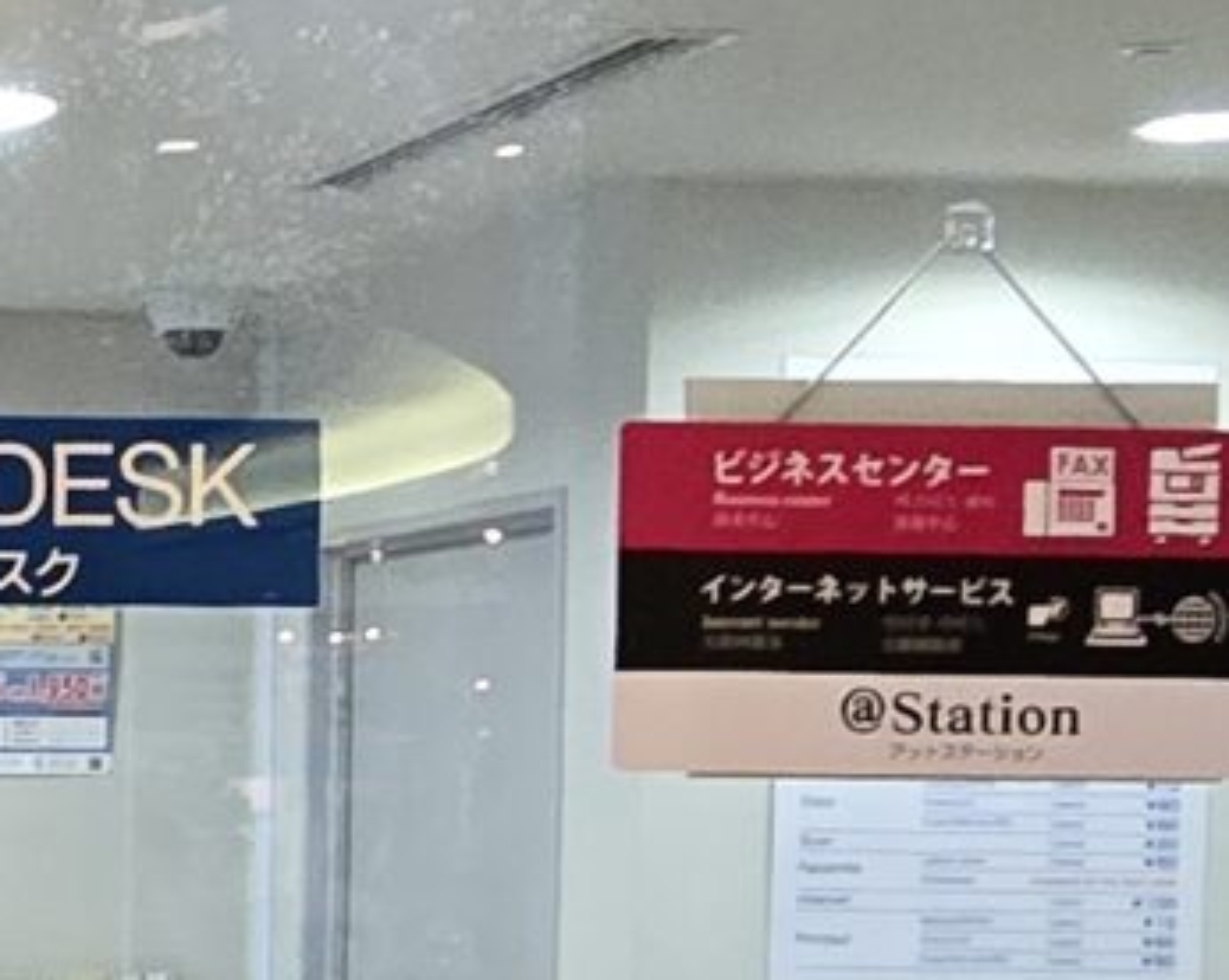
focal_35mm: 94
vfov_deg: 16.0
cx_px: -966
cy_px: 959
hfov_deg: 16.9
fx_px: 3415
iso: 500
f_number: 2.2
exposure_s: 1/60
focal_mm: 2.2
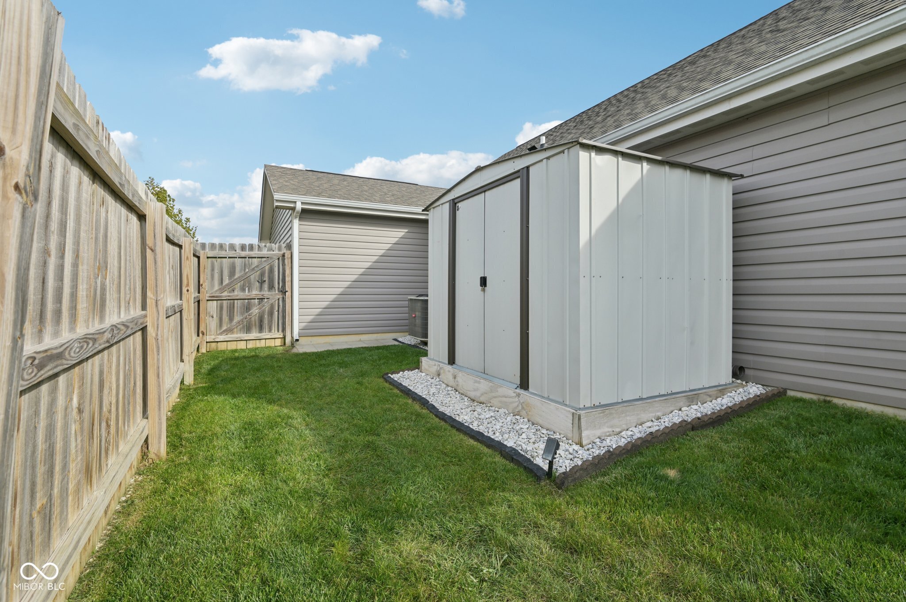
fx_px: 402
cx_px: 453
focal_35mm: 16
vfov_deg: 73.7
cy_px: 301
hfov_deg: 96.8
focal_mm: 16
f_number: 8
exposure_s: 1/200
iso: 100
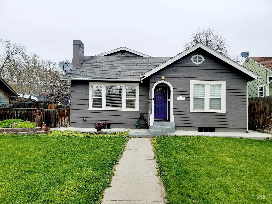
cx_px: 136
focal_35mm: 25
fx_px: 196
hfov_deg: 69.4
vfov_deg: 54.9
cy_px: 102
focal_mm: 7
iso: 20
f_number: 1.8
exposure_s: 1/1000
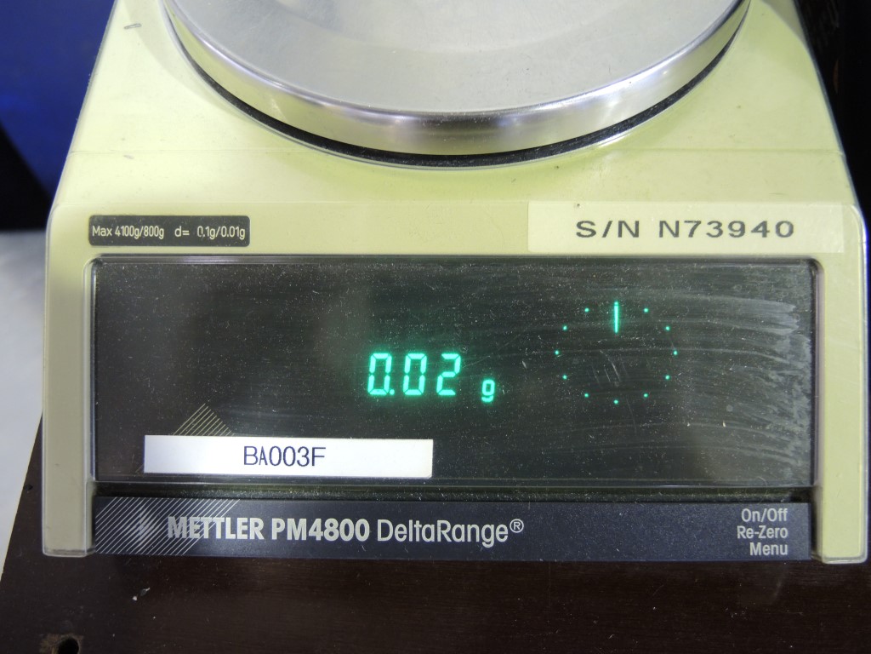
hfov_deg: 60.0
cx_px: 436
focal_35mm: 30
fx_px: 755
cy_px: 327
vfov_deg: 46.8
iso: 400
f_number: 2
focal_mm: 6.5
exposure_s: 1/15
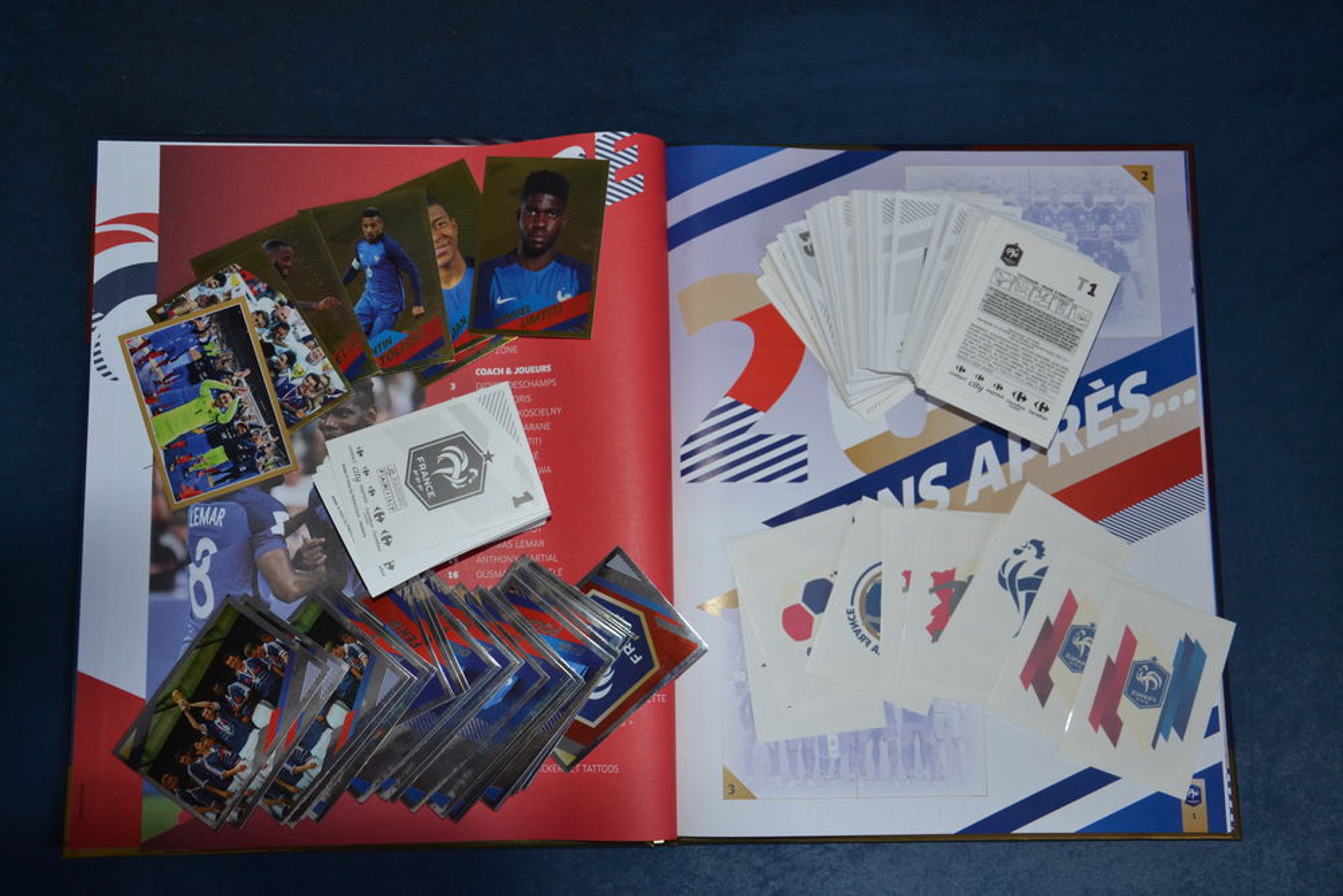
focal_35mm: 42
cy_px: 448
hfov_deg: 46.4
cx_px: 672
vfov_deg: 31.9
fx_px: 1567
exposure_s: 1/60
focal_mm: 28
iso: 640
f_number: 4
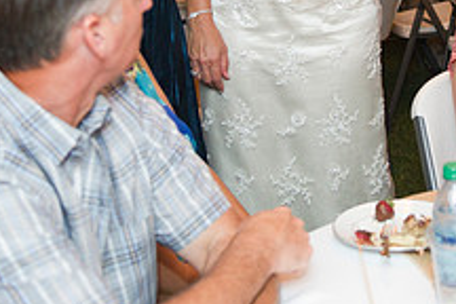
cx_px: 380
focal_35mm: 94
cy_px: -70
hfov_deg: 21.4
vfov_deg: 14.1
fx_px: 1191
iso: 2000
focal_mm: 35
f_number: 2.8
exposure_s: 1/60
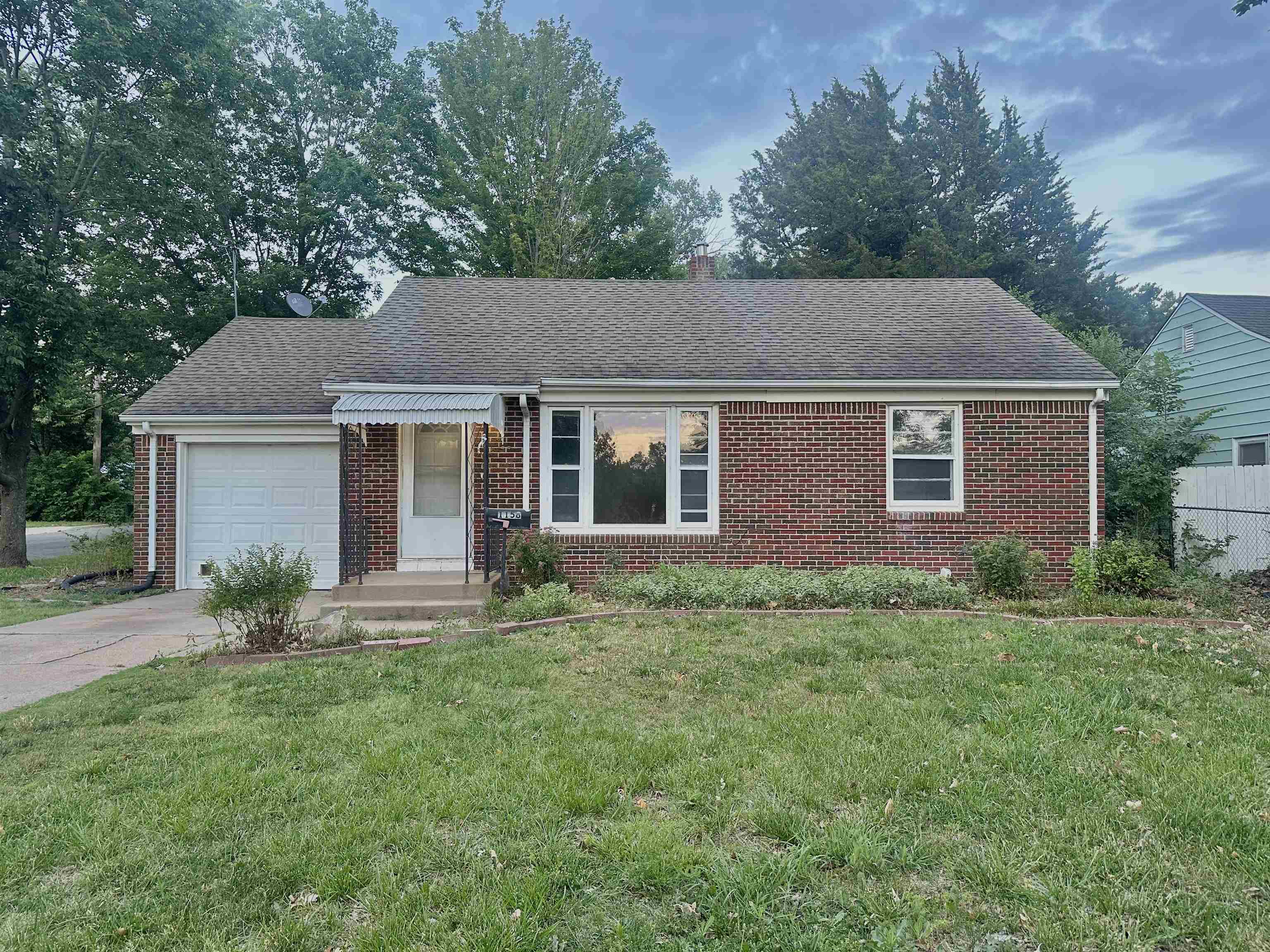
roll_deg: +0.2
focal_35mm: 24
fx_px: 881
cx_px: 635
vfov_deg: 56.8
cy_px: 476
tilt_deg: +2.5
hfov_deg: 71.6
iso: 125
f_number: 1.78
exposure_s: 1/60
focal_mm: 6.86
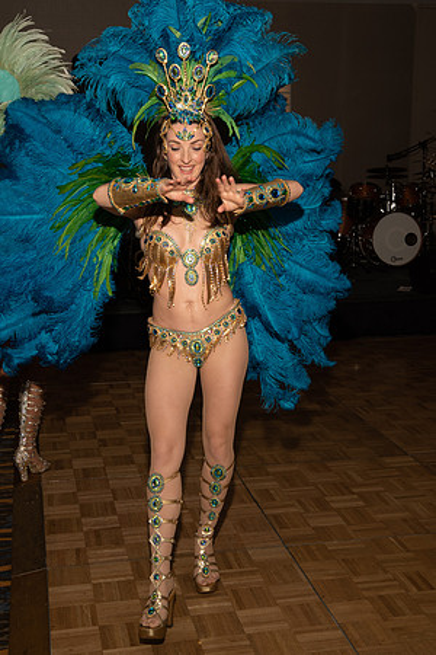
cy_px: 328
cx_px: 218
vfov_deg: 39.6
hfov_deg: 27.0
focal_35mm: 50
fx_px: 908
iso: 400
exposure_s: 1/125
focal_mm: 50
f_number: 13
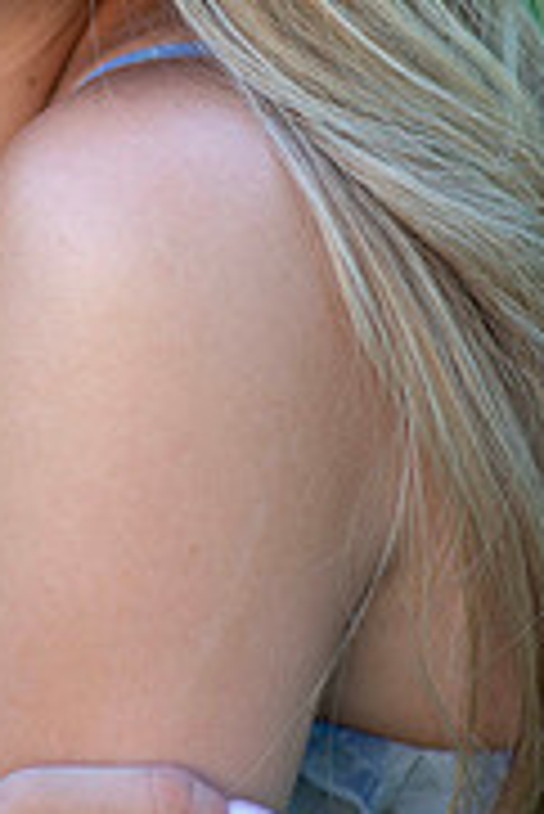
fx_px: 11243
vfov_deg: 4.1
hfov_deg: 2.8
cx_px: -36
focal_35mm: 497
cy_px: 112
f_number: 4
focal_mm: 200
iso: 160
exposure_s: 1/200
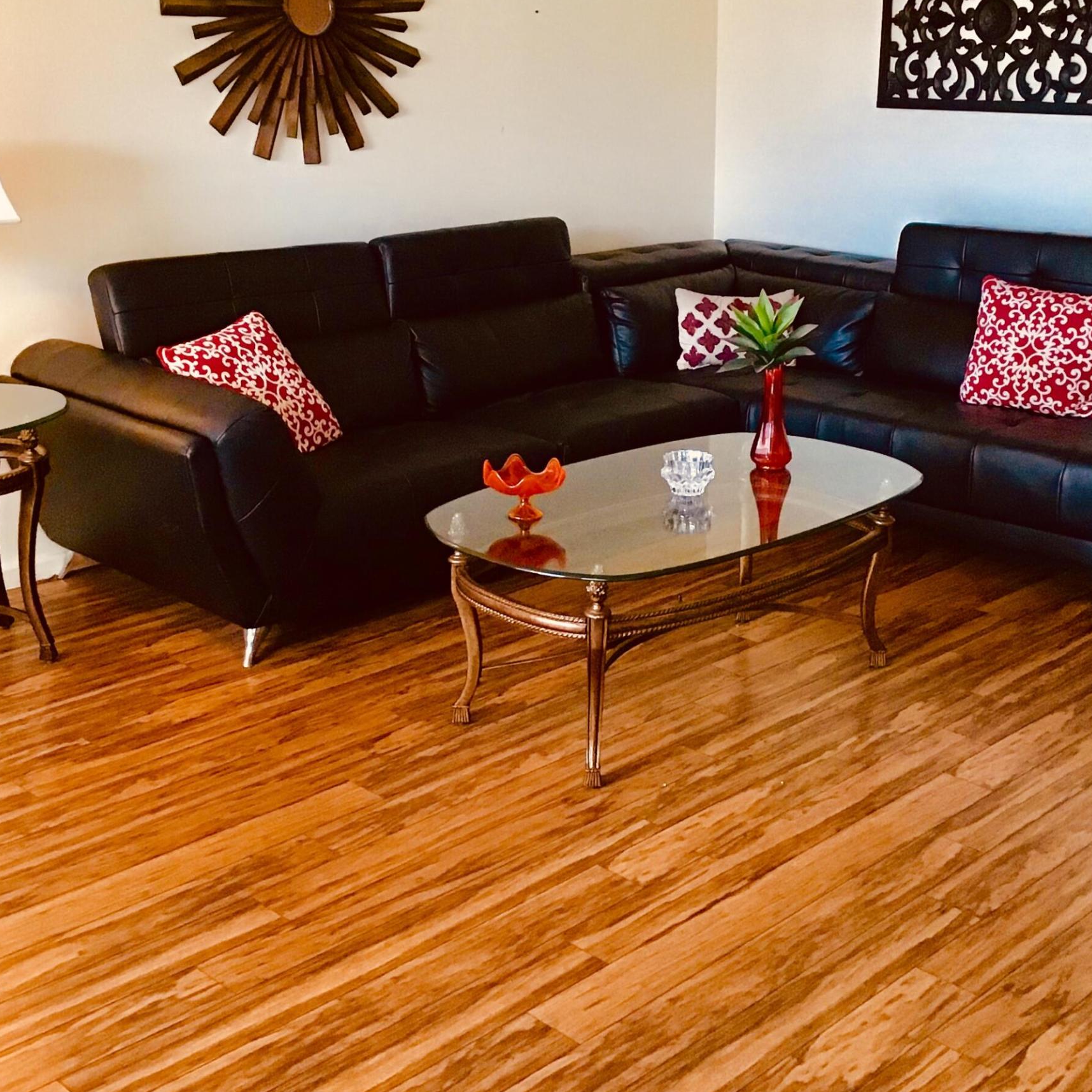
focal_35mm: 46
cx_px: 623
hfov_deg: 36.7
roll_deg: -0.2
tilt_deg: -13.5
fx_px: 1642
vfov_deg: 36.6
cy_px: 407
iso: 160
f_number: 2.4
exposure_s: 1/30
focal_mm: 3.3
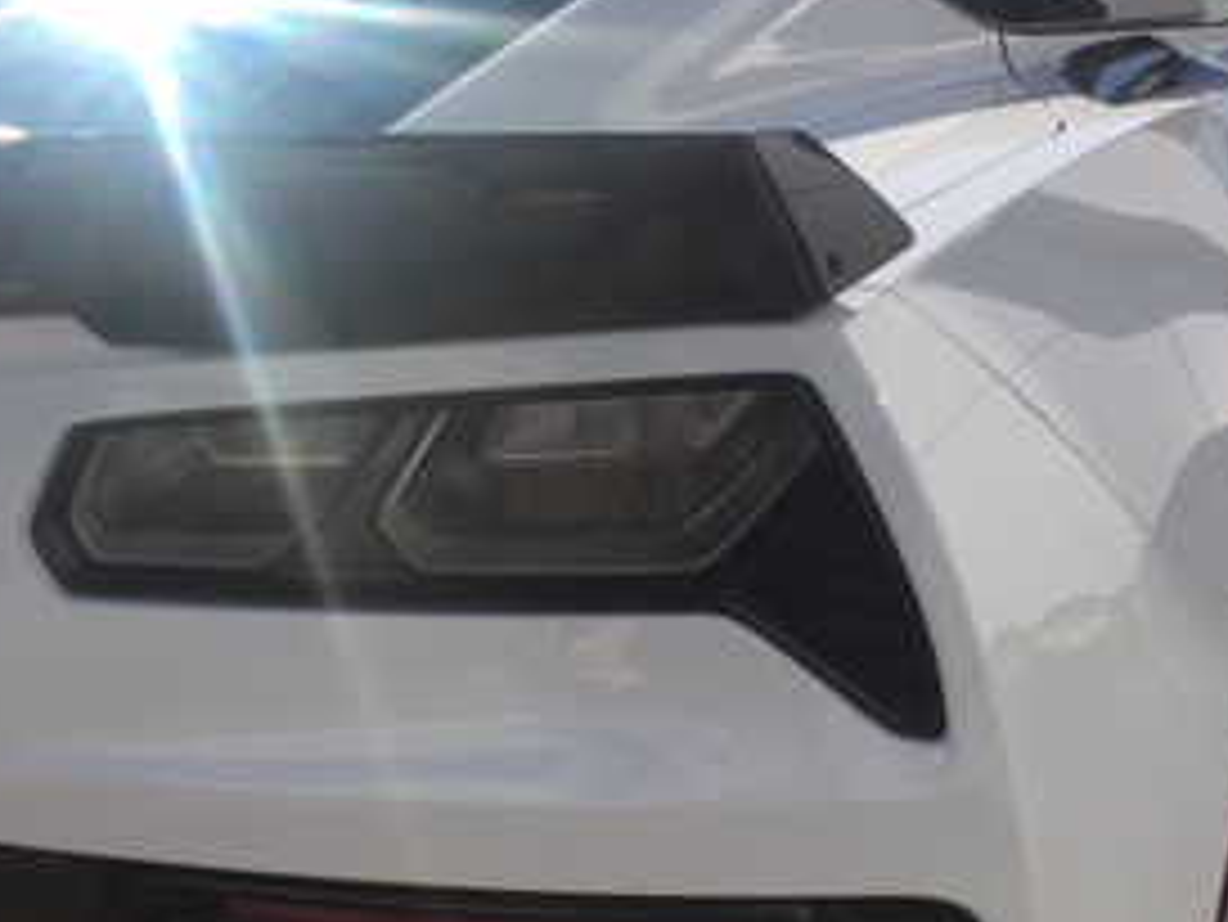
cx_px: 432
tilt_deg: -20.1
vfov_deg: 21.6
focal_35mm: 68
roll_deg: +1.8
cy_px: 549
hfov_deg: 28.4
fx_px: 2413
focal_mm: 4.15
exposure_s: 1/2404
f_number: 2.2
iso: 25
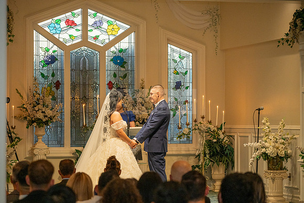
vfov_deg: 11.1
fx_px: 1046
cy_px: 105
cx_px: 147
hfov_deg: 16.5
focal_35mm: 124
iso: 1250
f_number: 4
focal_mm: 120
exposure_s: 1/200
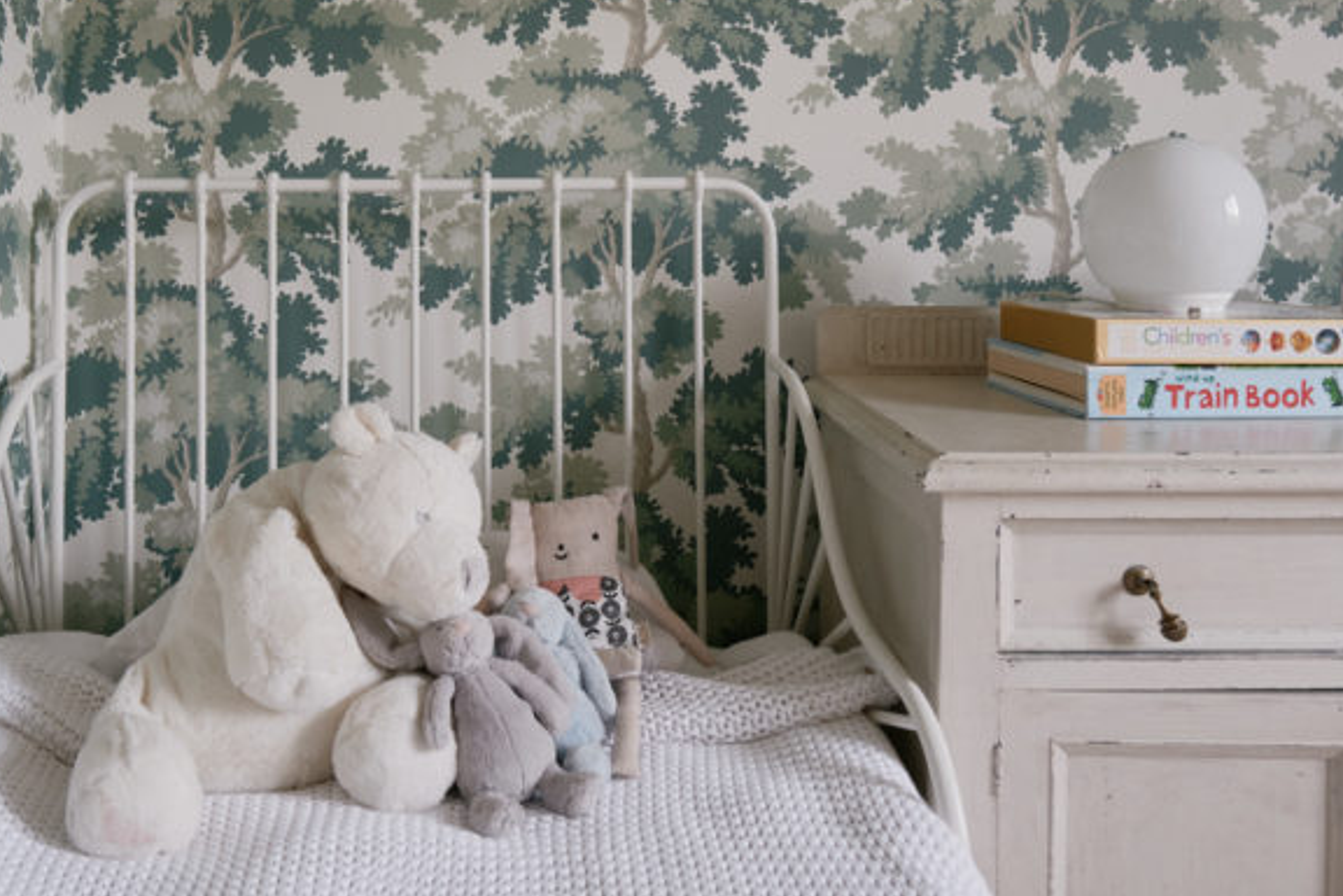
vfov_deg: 40.6
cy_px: 301
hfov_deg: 57.7
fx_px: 1194
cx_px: 473
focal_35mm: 32
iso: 640
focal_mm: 16
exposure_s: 1/20
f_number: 6.4
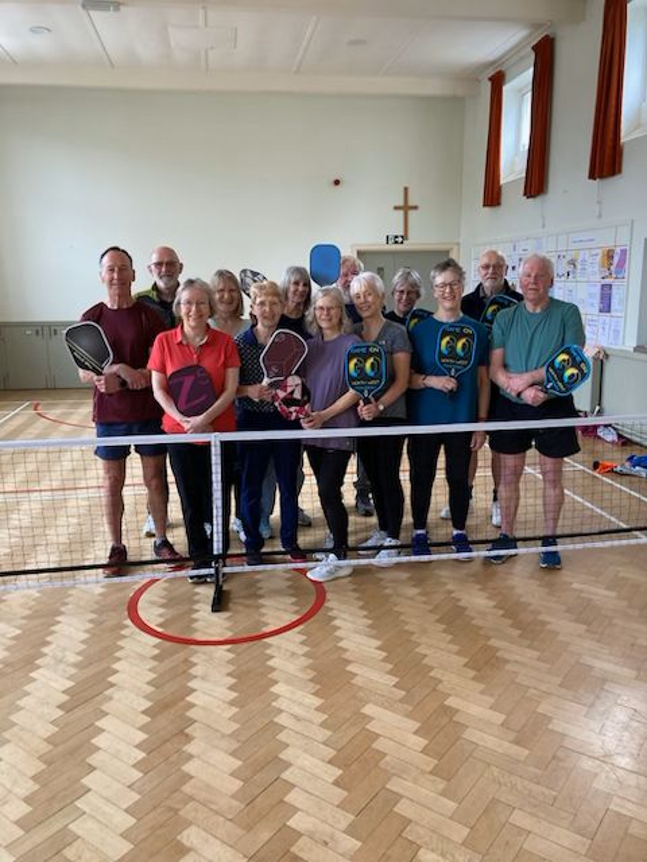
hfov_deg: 49.7
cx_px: 324
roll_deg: +0.8
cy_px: 431
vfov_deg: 63.4
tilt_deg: -12.9
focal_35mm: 28
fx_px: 698
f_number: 1.8
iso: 80
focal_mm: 3.99
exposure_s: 1/60
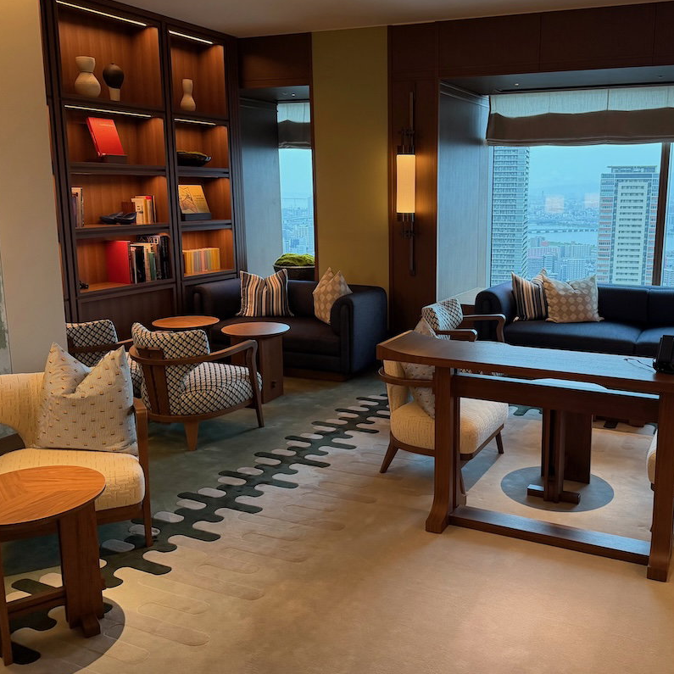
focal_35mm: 32
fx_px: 705
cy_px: 316
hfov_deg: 50.4
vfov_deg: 51.1
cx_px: 435
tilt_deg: -10.4
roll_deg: -0.3
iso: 250
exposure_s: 1/60
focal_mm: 6.76
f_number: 1.78
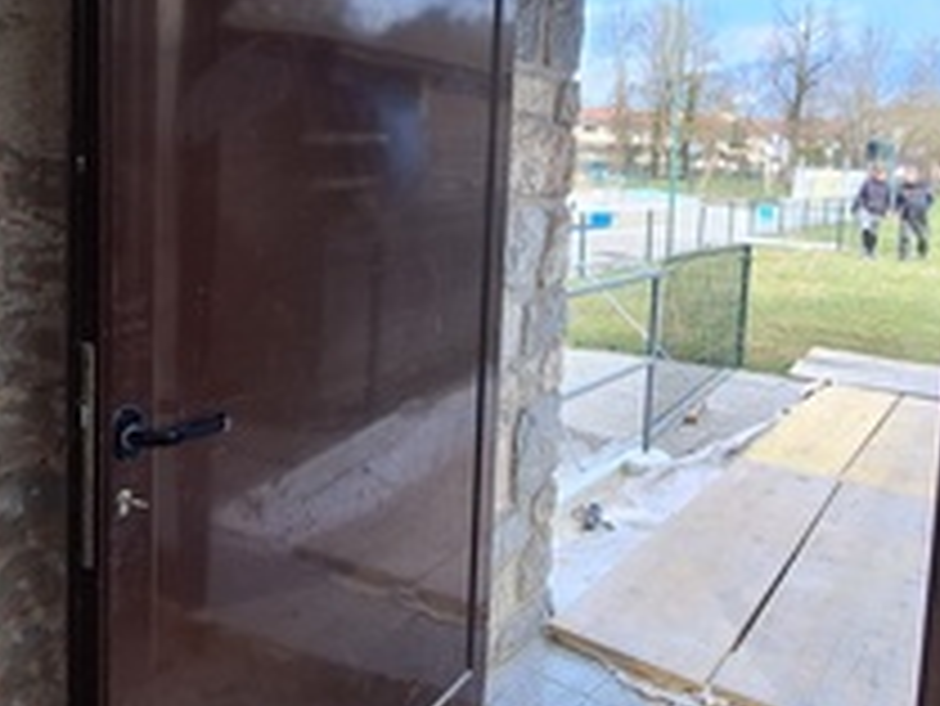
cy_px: 247
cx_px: 549
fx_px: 761
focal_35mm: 28
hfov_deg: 63.0
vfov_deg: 49.1
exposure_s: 1/128
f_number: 2.2
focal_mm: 1.74
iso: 40
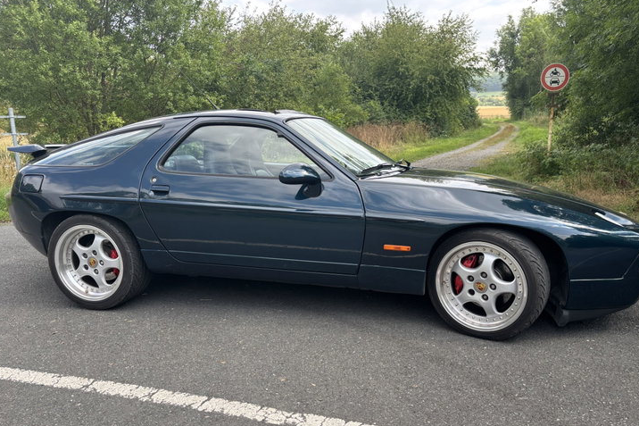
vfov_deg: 44.8
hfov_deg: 63.6
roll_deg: -0.7
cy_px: 244
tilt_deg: -14.9
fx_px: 515
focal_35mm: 29
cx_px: 337
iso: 50
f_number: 1.6
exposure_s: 1/722
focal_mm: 5.96
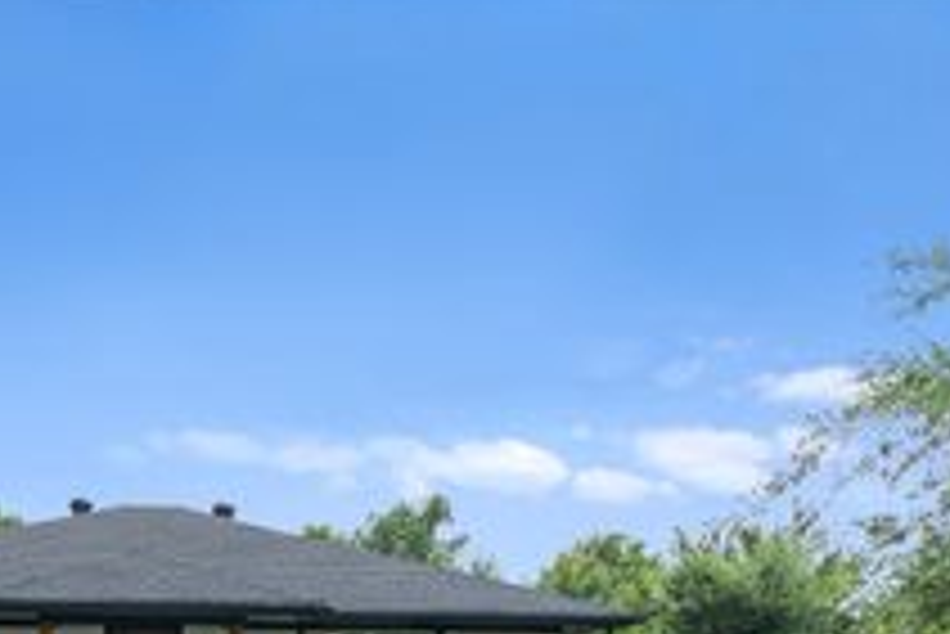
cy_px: 728
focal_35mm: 38
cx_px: 185
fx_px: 1003
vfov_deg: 30.6
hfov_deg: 47.8
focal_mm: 16
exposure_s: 1/30
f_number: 7.1
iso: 125
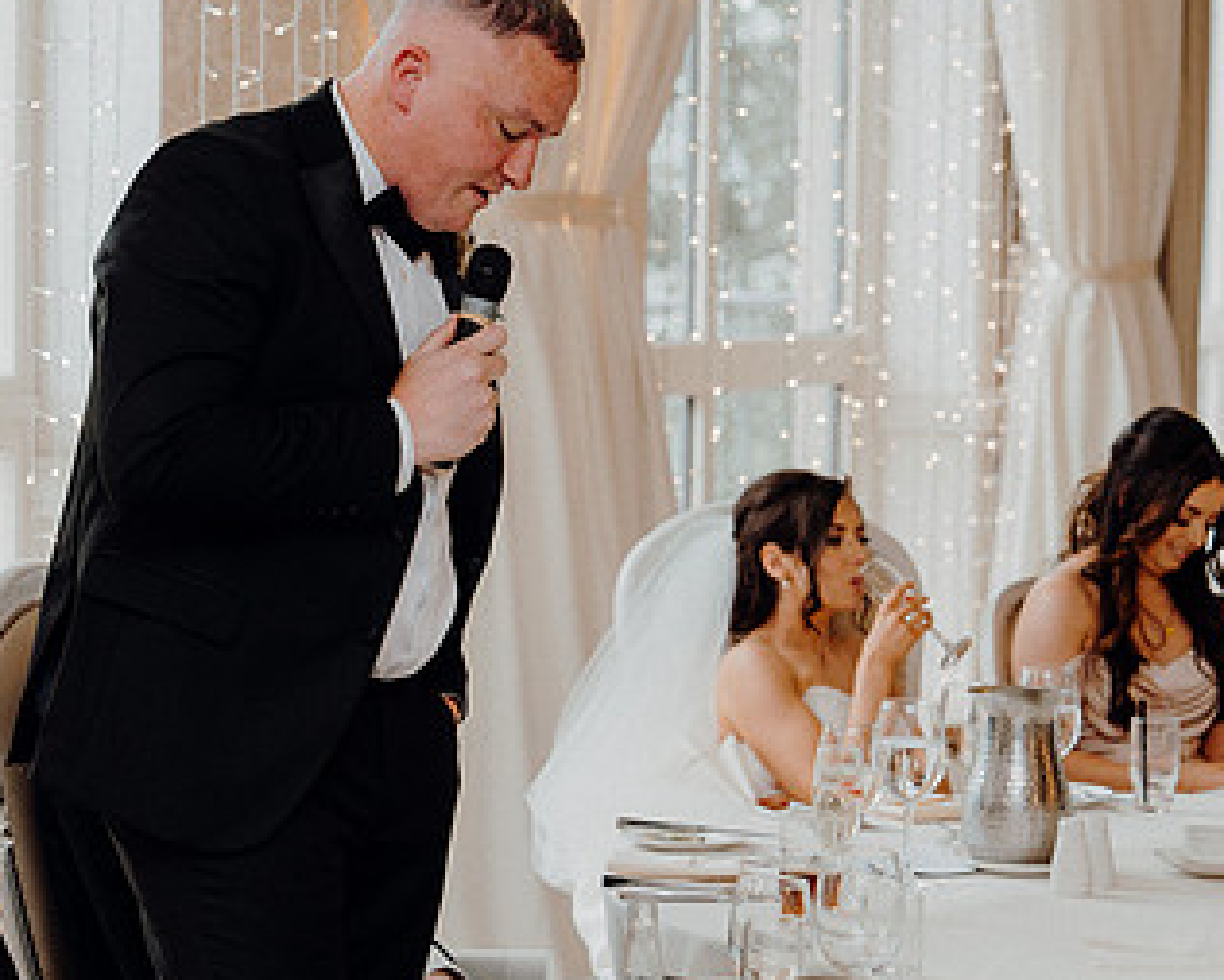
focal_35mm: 117
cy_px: 505
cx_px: 469
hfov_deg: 16.4
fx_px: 4240
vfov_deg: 13.2
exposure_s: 1/160
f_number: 3.5
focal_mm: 68
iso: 640
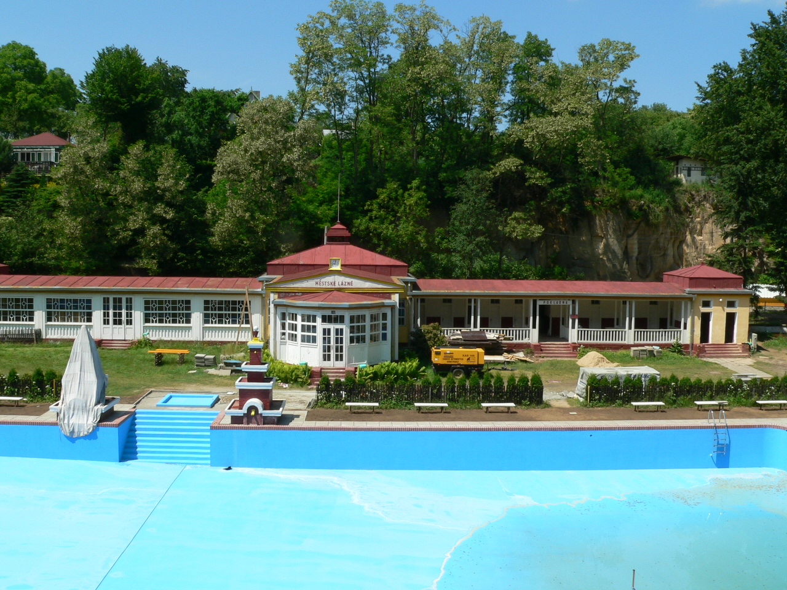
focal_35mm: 36
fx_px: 818
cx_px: 394
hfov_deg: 51.4
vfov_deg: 39.7
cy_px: 295
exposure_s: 1/200
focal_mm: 6
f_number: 8
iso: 80
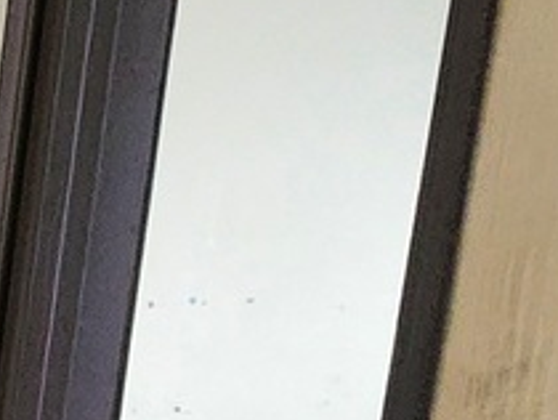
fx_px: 1436
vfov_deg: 15.6
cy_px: 593
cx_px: -893
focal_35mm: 89
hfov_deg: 13.4
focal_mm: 2.2
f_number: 2.2
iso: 500
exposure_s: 1/30
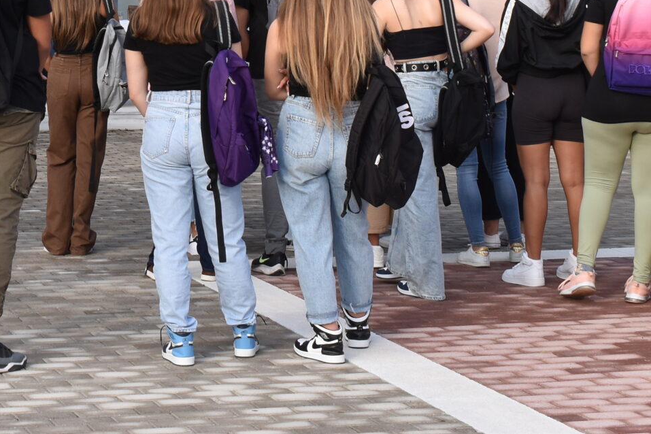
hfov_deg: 18.6
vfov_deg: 12.2
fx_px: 1959
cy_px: -146
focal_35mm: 108
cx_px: 63
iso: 200
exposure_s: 1/250
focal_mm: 27
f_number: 7.1
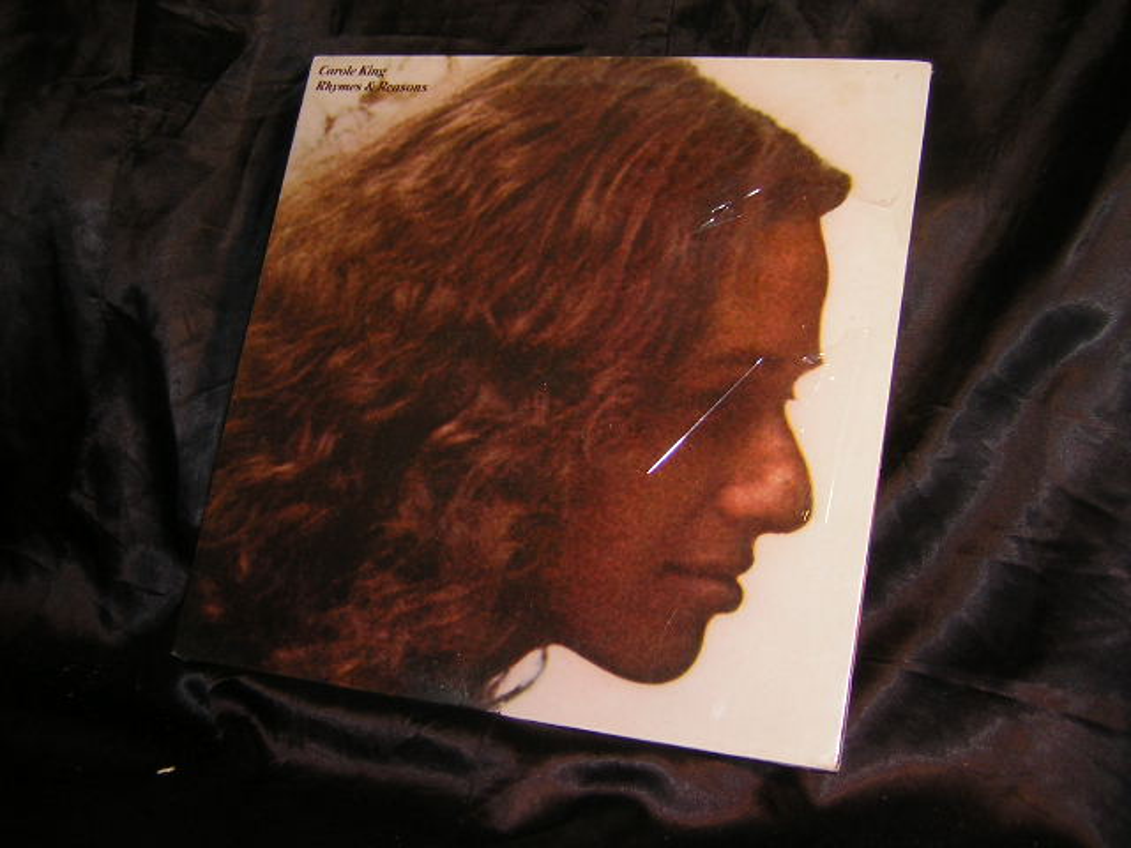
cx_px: 566
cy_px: 424
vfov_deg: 33.6
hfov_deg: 43.9
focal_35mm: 43
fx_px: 1405
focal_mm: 5.6
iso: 50
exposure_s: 1/60.1
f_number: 2.8
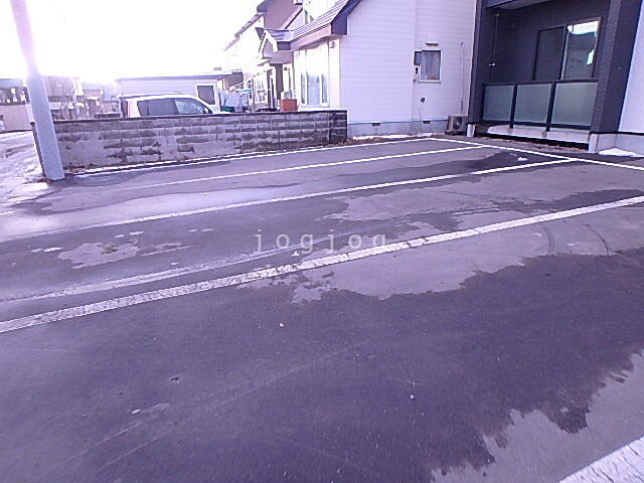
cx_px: 322
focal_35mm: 21
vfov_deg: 63.4
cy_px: 242
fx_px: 391
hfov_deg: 79.0
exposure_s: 1/50
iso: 200
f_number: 3.5
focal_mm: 3.7
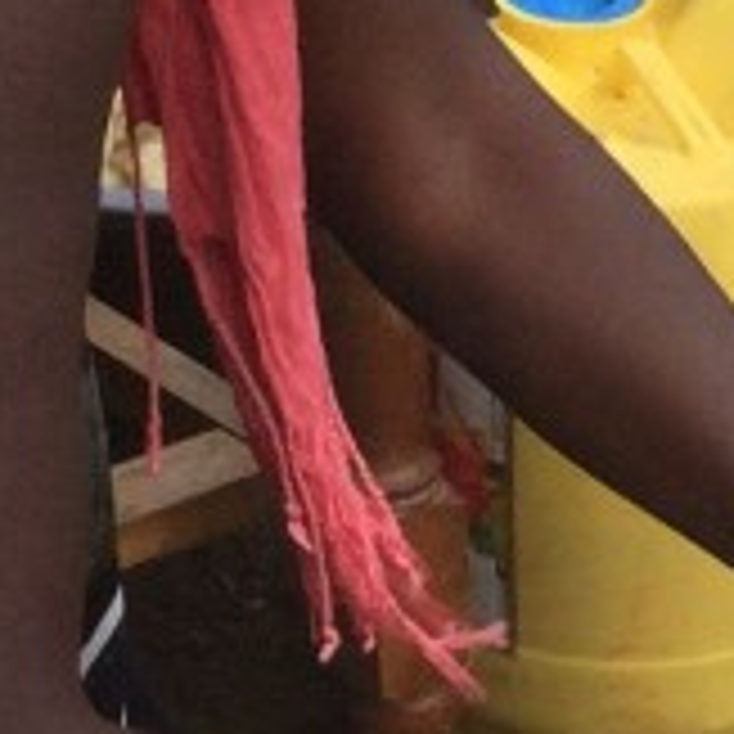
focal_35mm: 242
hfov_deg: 7.0
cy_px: 896
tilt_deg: -23.6
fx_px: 5805
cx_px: 1459
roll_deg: -0.1
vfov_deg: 7.2
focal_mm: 3.3
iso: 25
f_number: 2.4
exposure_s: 1/331
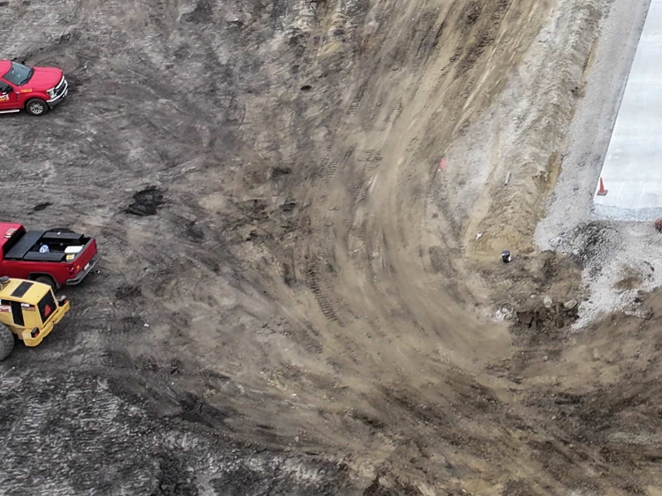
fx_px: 2237
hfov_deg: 15.7
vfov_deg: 12.3
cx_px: 951
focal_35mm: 117
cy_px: -133
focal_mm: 12.29
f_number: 2.8
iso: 100
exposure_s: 1/1000
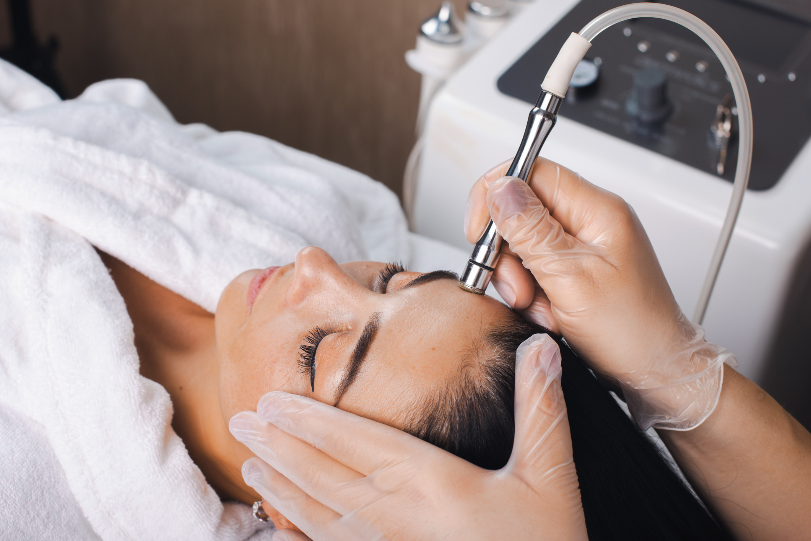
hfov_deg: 39.6
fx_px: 1126
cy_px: 270
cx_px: 406
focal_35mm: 50
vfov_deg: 27.0
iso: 100
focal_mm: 50
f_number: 7.1
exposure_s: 1/200
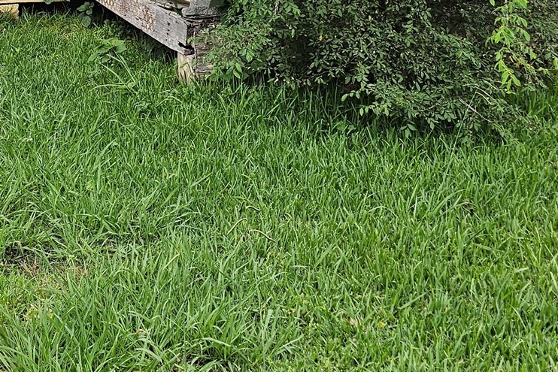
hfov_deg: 29.2
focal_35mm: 66
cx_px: 50
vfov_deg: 18.9
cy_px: -129
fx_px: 1023
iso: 50
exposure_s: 1/120
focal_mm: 6.3
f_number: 1.7
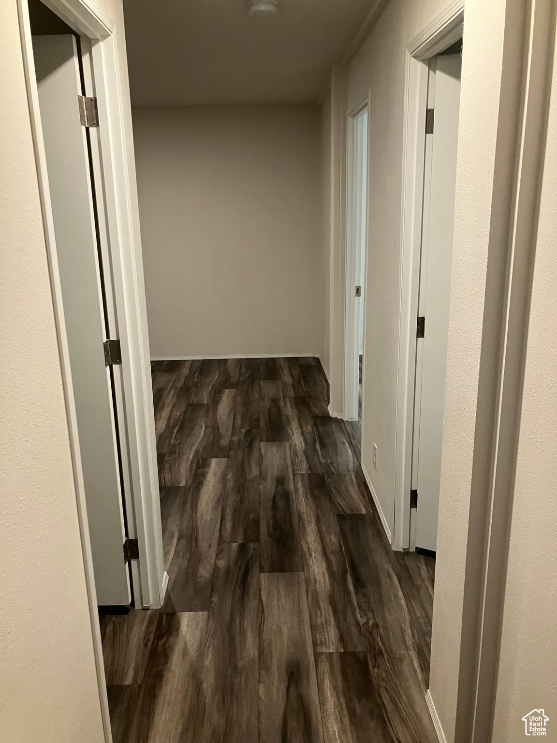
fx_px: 601
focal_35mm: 28
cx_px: 278
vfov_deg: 63.4
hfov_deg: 49.7
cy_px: 372
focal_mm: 3.99
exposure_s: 1/60
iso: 320
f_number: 1.8
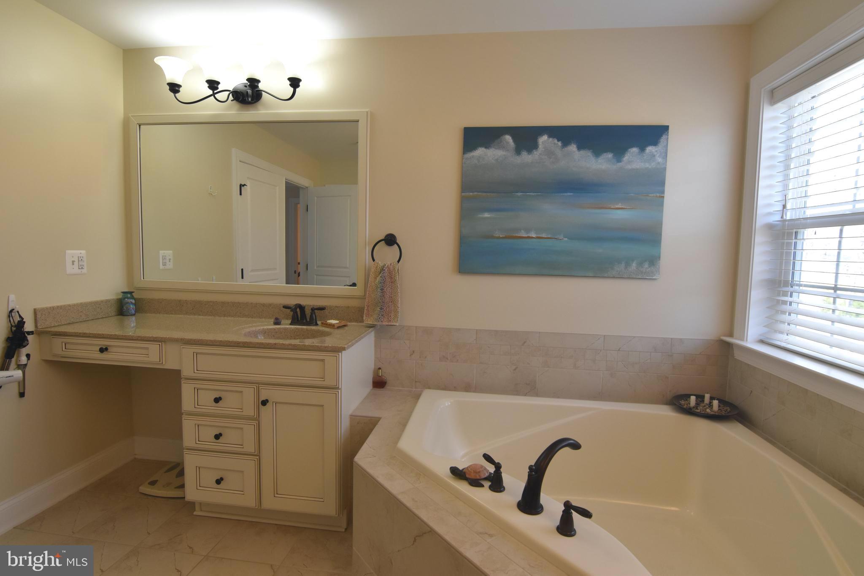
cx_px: 432
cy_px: 288
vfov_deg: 69.6
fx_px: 414
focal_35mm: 17
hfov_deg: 92.4
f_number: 5.6
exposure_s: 1/125
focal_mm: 11.5
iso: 640
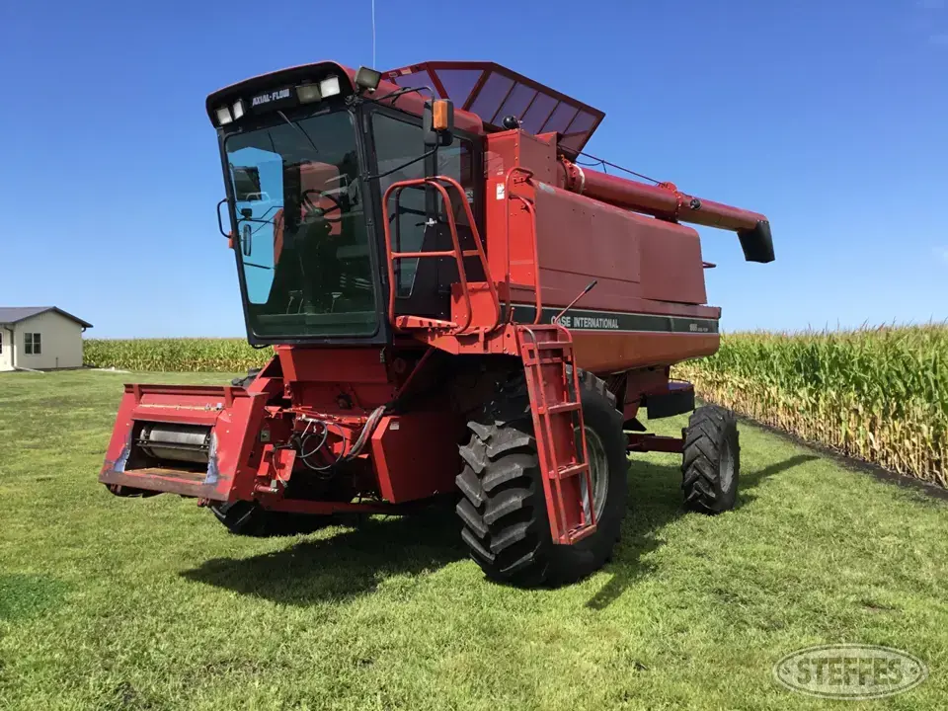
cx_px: 474
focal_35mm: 31
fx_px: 849
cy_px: 356
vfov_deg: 45.4
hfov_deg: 58.4
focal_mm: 3.3
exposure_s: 1/981
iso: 25
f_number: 2.4
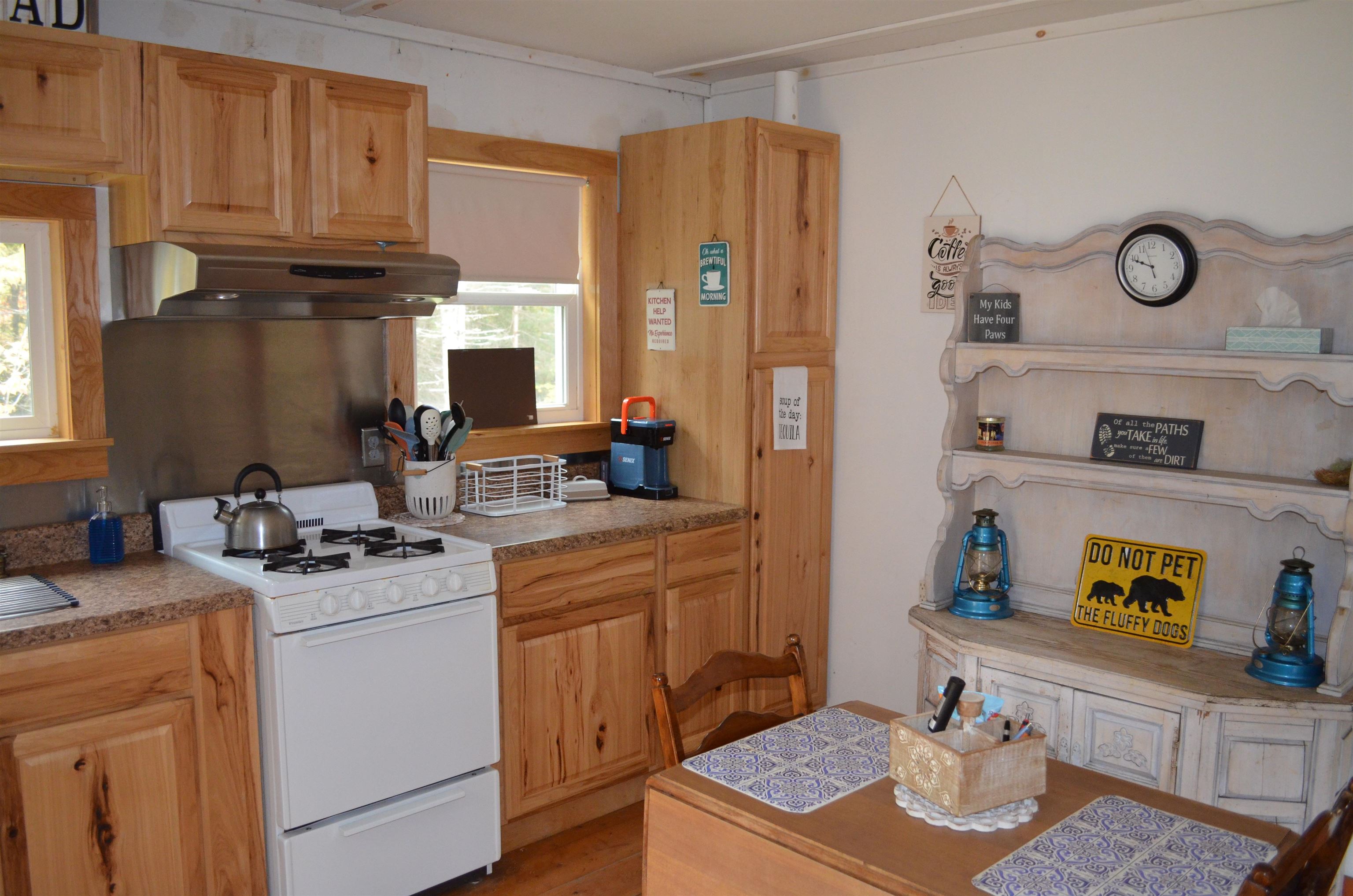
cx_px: 676
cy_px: 448
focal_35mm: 30
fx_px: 1125
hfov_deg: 62.0
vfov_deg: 43.4
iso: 1800
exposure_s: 1/60
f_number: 3.8
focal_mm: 20
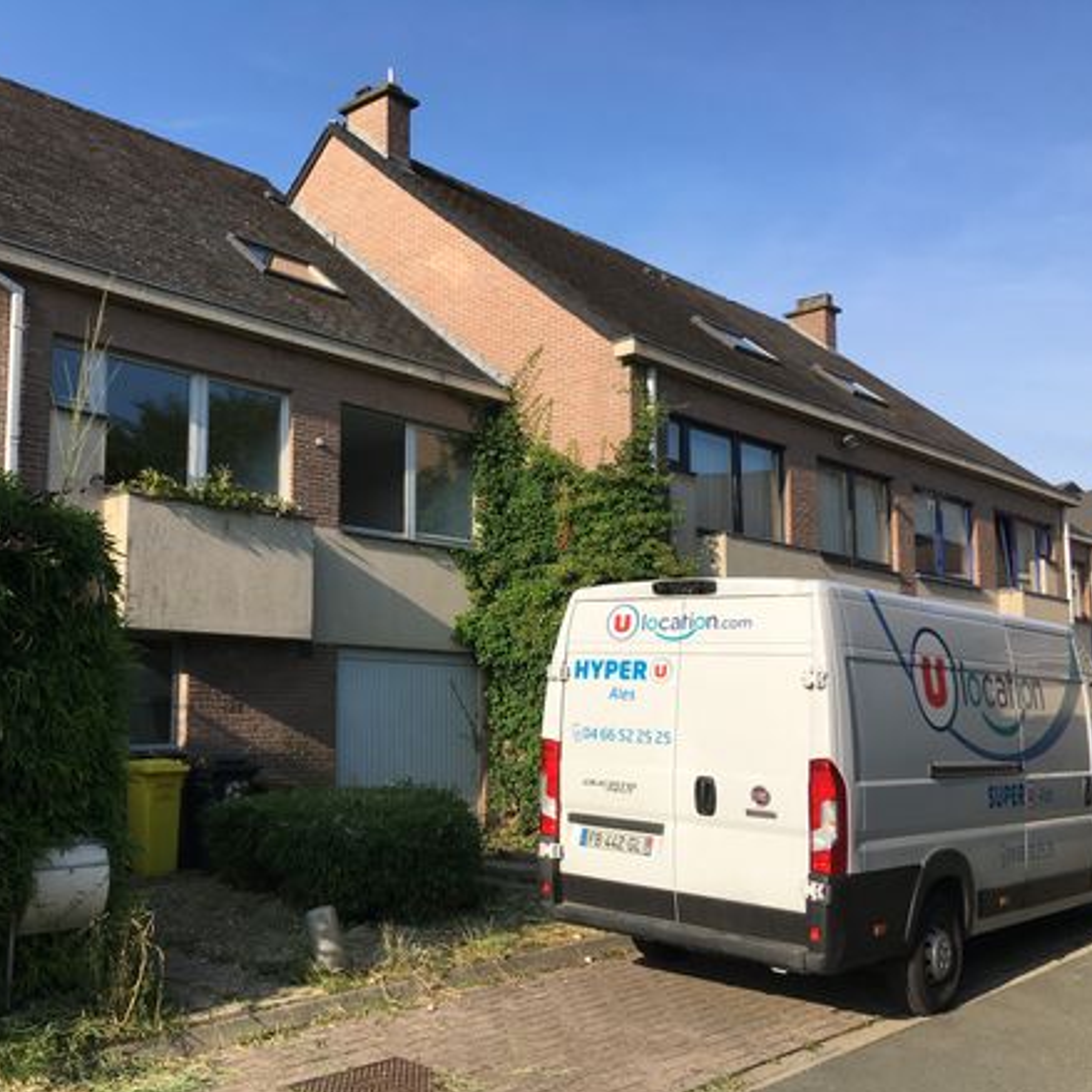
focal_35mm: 35
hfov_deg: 47.0
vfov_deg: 47.2
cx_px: 438
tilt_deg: +5.2
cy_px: 552
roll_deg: -0.2
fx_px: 1249
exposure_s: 1/1326
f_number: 2.2
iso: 25
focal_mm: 4.15
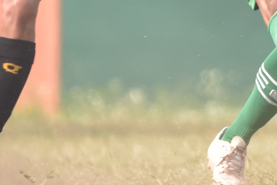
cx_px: 249
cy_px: -135
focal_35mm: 2227
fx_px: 17137
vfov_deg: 0.6
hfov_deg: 0.9
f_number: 6.3
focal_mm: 600
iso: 1600
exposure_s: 1/1250
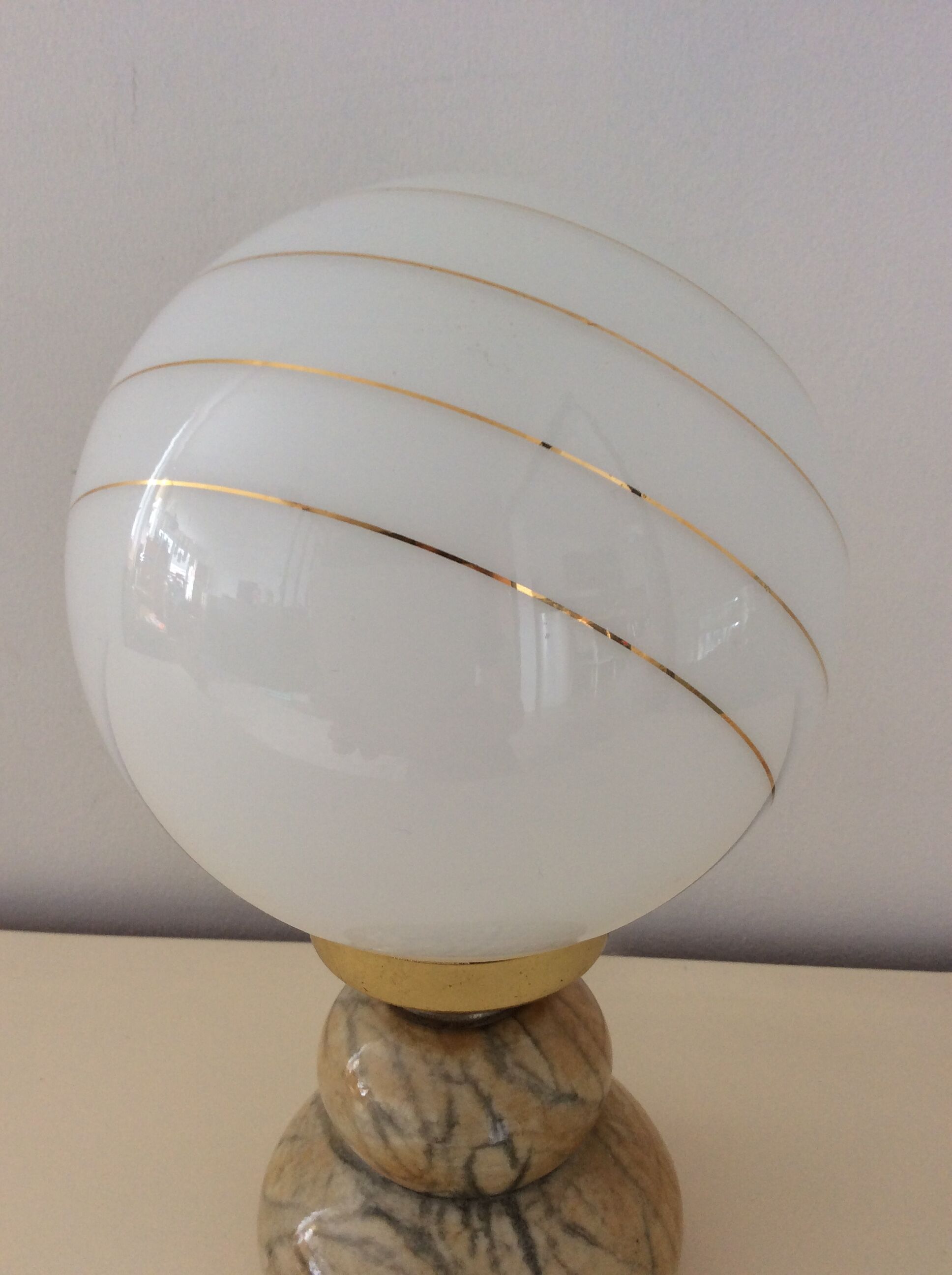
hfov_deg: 44.1
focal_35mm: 32
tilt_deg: -21.2
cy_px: 638
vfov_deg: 56.9
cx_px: 476
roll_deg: +1.3
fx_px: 1177
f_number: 2.4
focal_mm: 3.3
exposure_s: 1/25
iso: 40
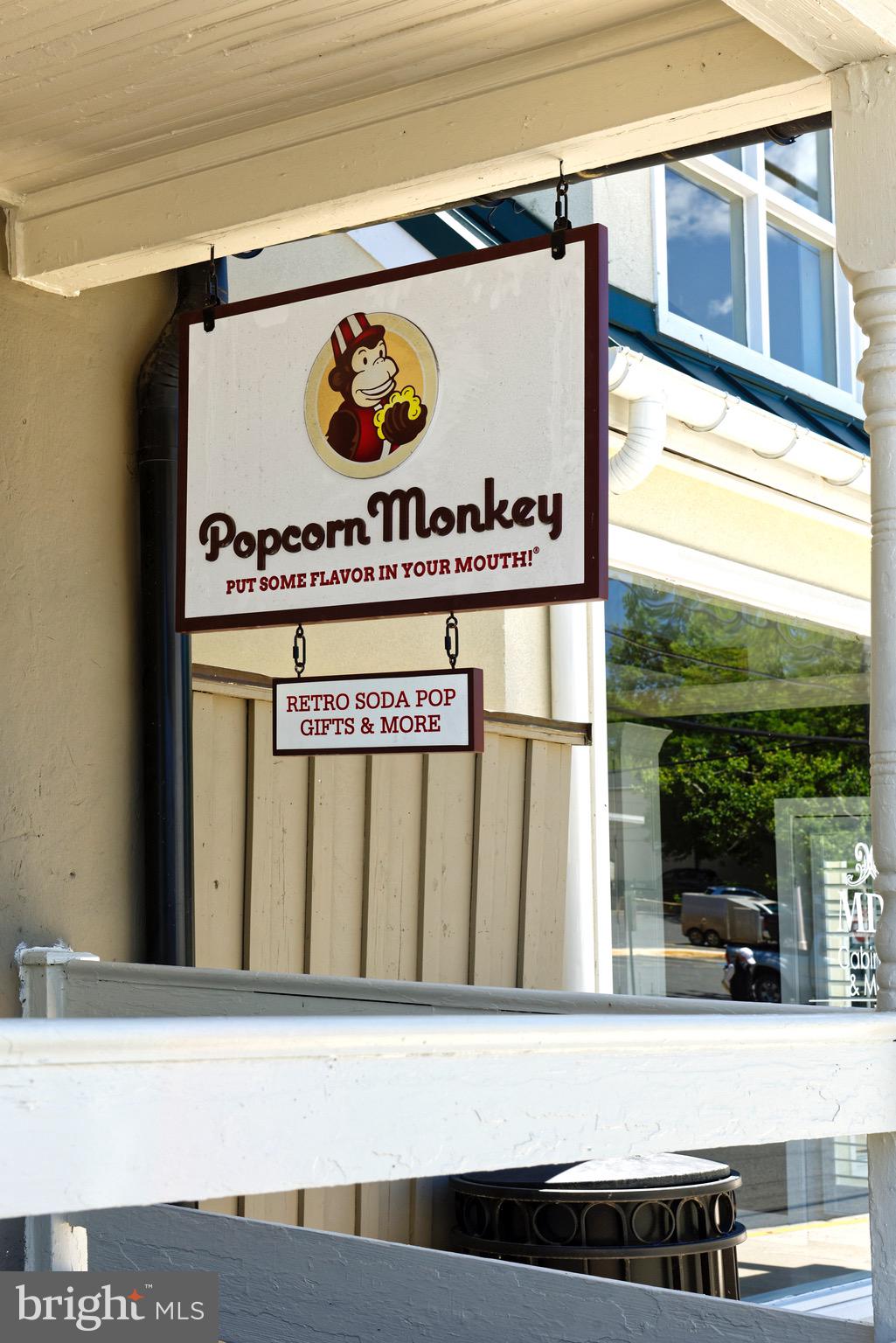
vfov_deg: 38.2
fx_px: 1940
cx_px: 448
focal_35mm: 52
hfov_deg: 26.0
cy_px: 672
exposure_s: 1/160
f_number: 9
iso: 400
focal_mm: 52
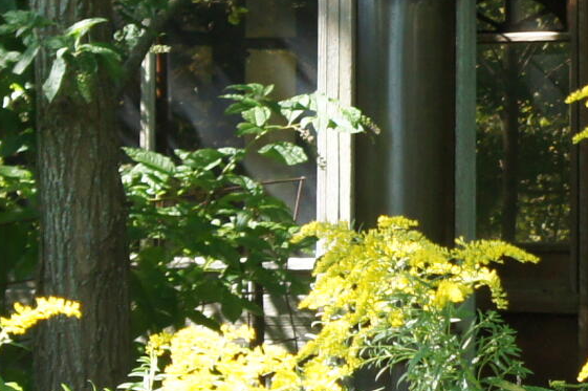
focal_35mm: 233
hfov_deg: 8.7
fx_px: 3797
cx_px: 774
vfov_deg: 5.9
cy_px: 68
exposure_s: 1/250
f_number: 5.6
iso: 500
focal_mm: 29
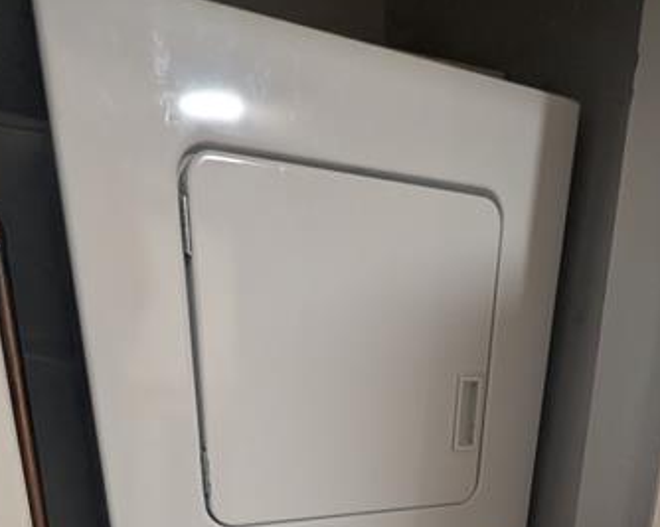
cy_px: 578
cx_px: 383
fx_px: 527
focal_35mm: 27
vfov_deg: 42.1
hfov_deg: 63.7
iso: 165
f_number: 1.7
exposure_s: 1/40.5
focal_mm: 2.02
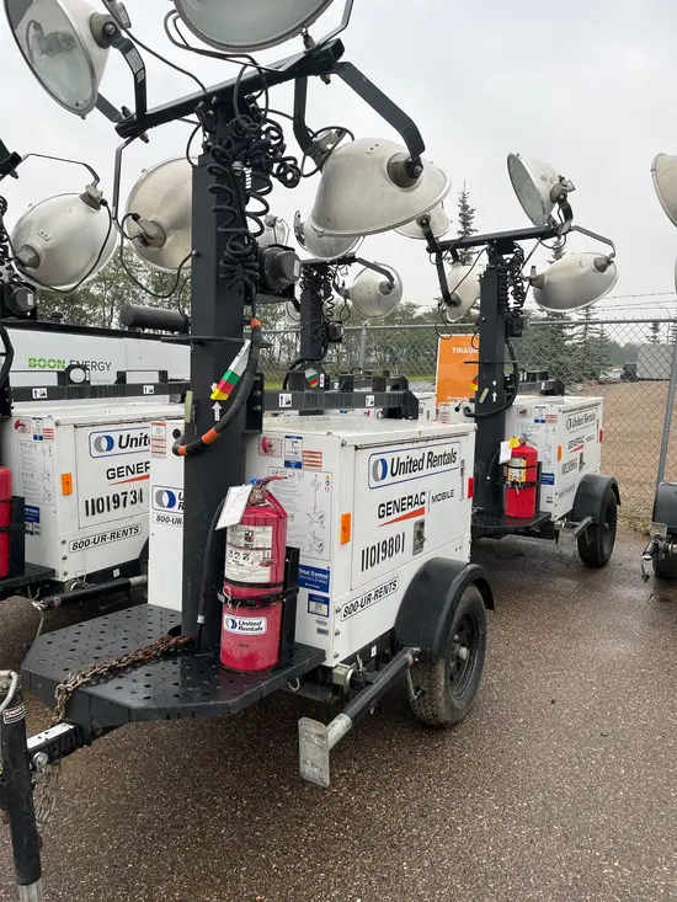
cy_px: 451
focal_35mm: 26
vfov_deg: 67.3
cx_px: 338
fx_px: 678
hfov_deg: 53.1
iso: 50
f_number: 1.6
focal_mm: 5.1
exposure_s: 1/407
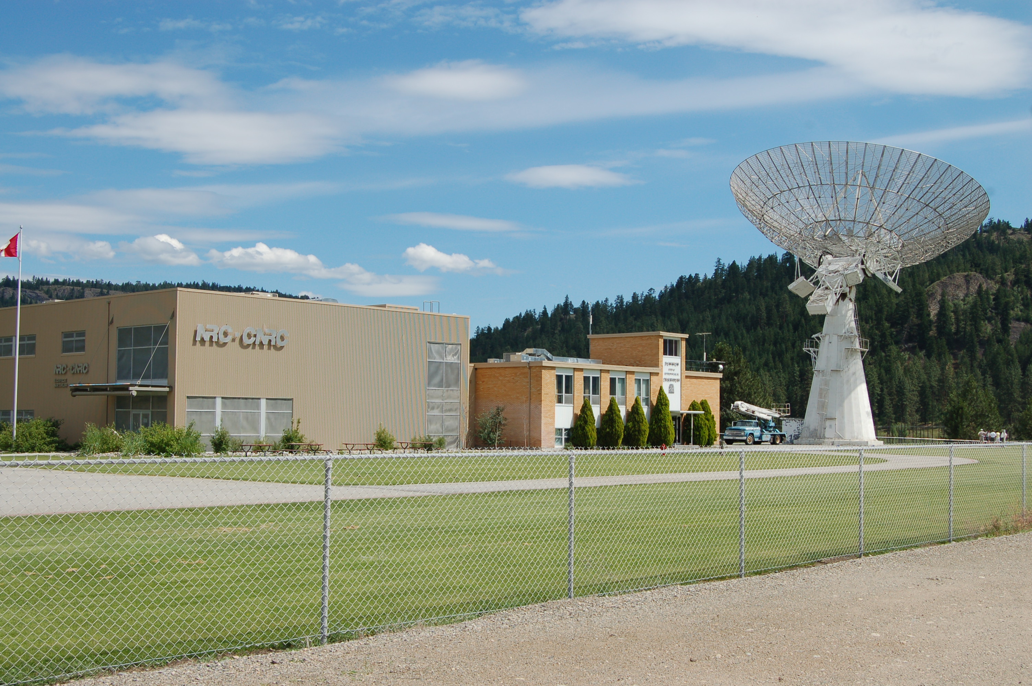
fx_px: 1203
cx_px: 516
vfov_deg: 31.8
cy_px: 343
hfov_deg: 46.4
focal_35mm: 42
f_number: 10
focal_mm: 28
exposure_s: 1/400
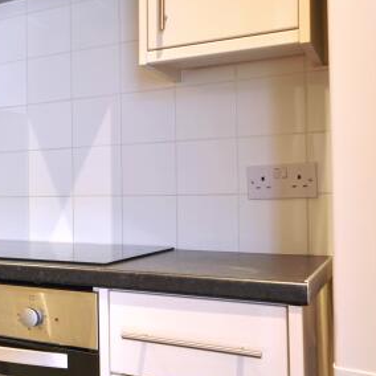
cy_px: 181
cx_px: -120
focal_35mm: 51
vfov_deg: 33.7
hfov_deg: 27.7
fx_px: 621
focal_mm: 11
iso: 100
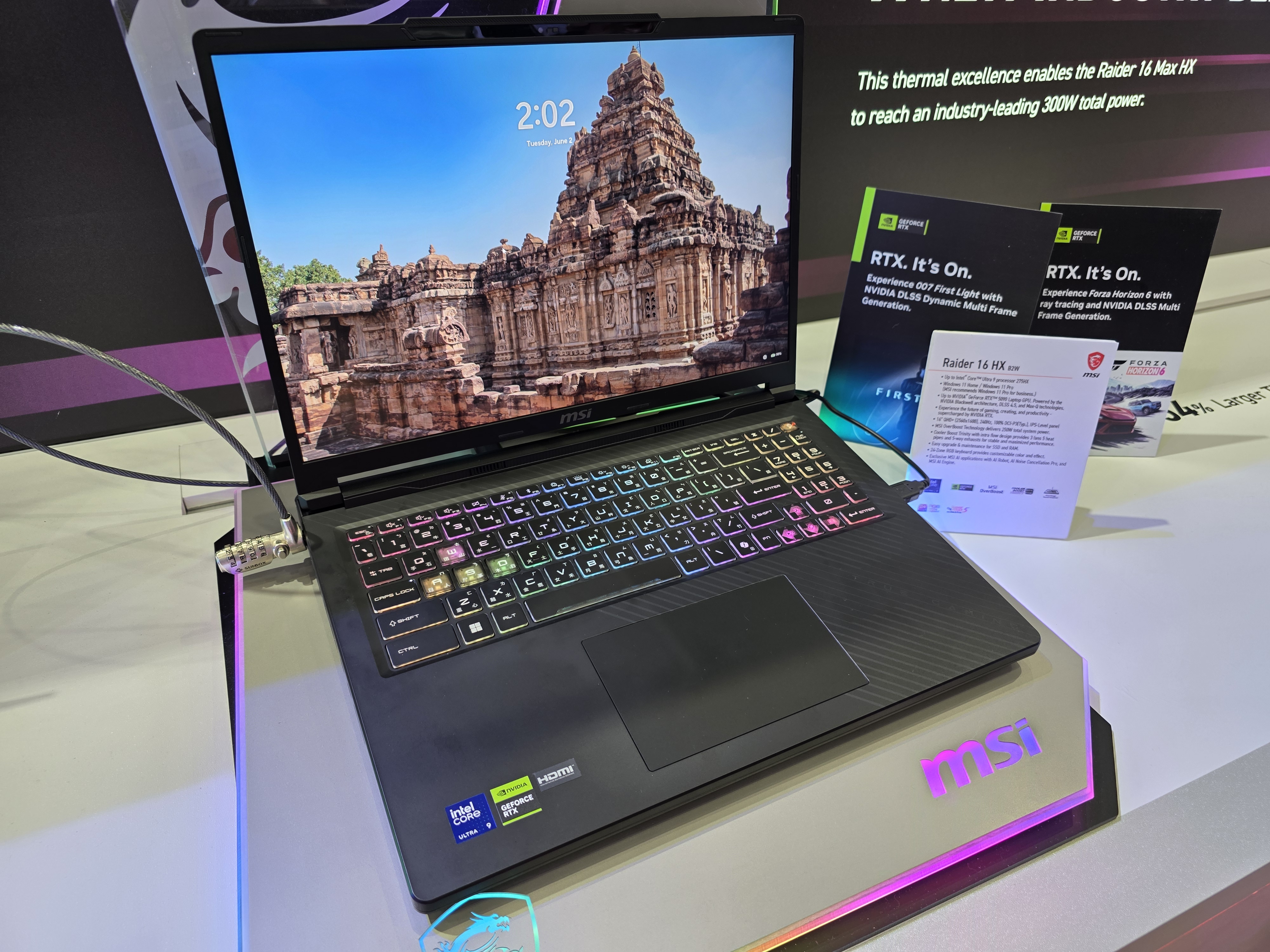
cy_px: 476
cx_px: 635
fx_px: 844
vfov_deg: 58.9
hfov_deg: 73.9
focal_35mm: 23
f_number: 1.7
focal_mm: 6.3
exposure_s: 1/50
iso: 64
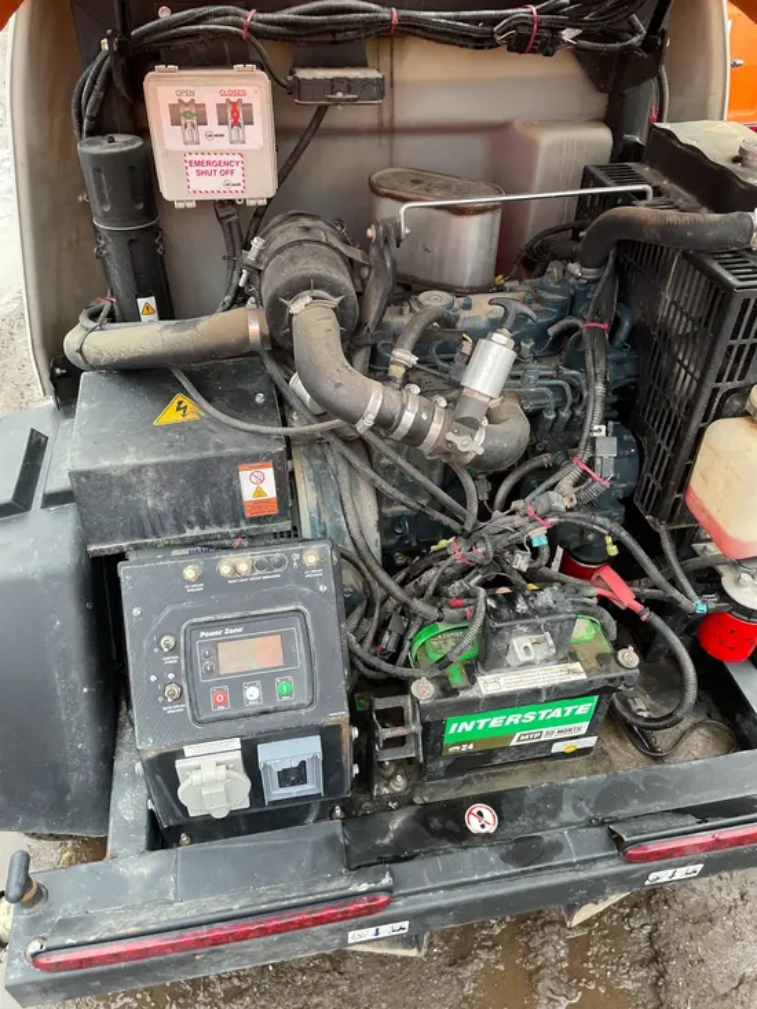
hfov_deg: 53.1
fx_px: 758
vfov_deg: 67.3
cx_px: 378
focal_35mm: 26
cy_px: 504
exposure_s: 1/60
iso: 250
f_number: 1.6
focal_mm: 4.2
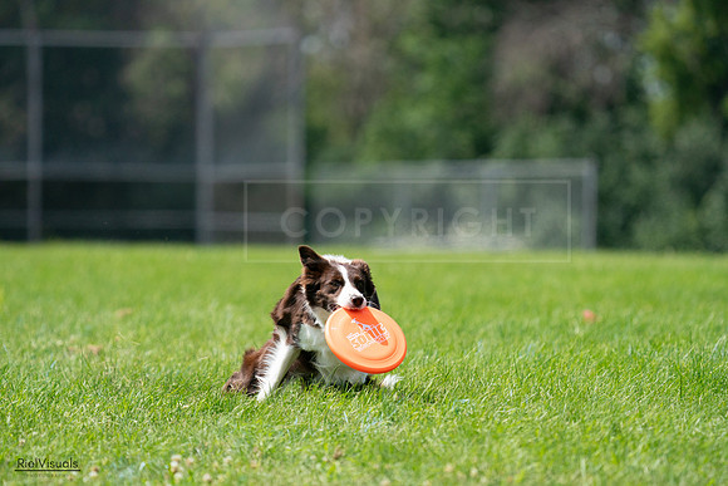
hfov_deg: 5.5
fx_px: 7565
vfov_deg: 3.7
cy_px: 243
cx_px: 364
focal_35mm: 374
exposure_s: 1/4000
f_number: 6.3
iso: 1000
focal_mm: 374
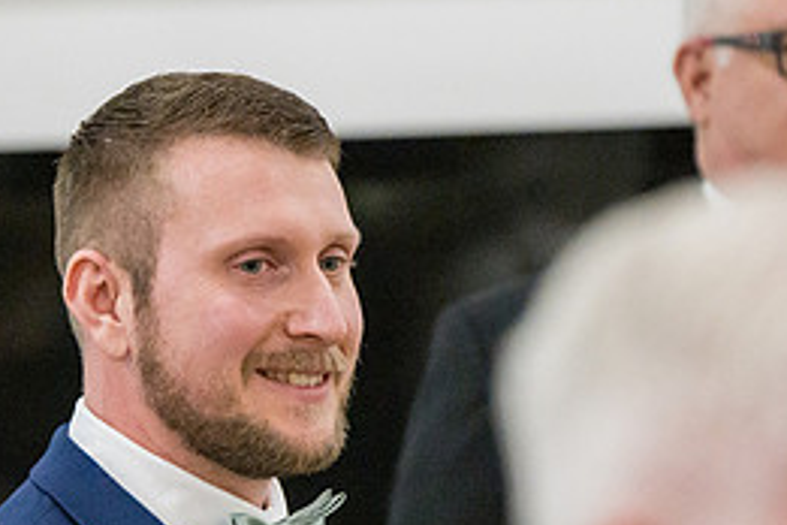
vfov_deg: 3.1
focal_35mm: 444
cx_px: 133
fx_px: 9706
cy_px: 255
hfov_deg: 4.6
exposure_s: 1/320
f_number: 3.5
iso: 12800
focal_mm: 200
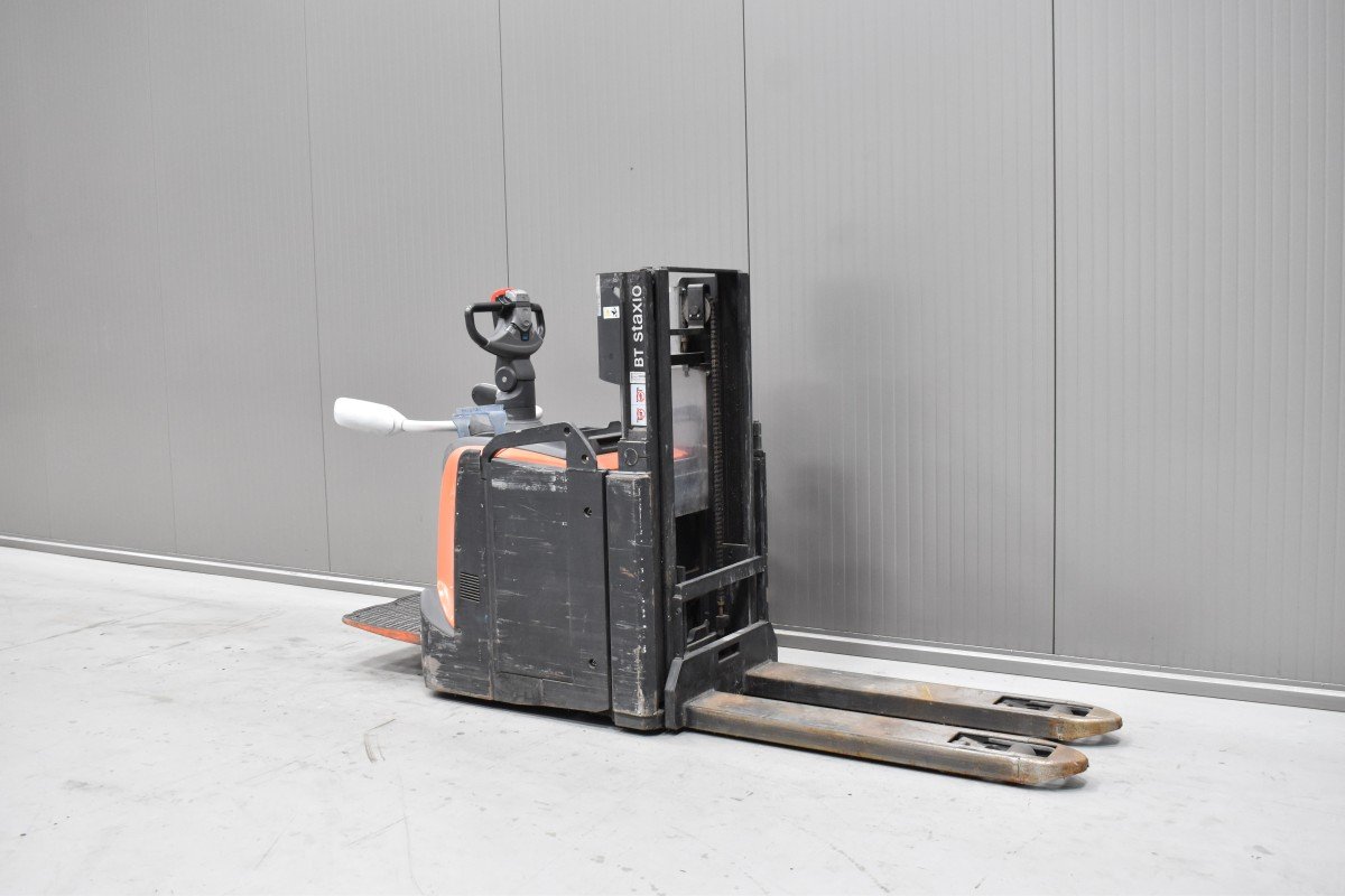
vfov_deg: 38.4
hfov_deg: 55.1
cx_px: 672
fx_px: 1289
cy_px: 448
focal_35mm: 34
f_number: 5
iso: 1600
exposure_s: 1/25
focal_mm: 23
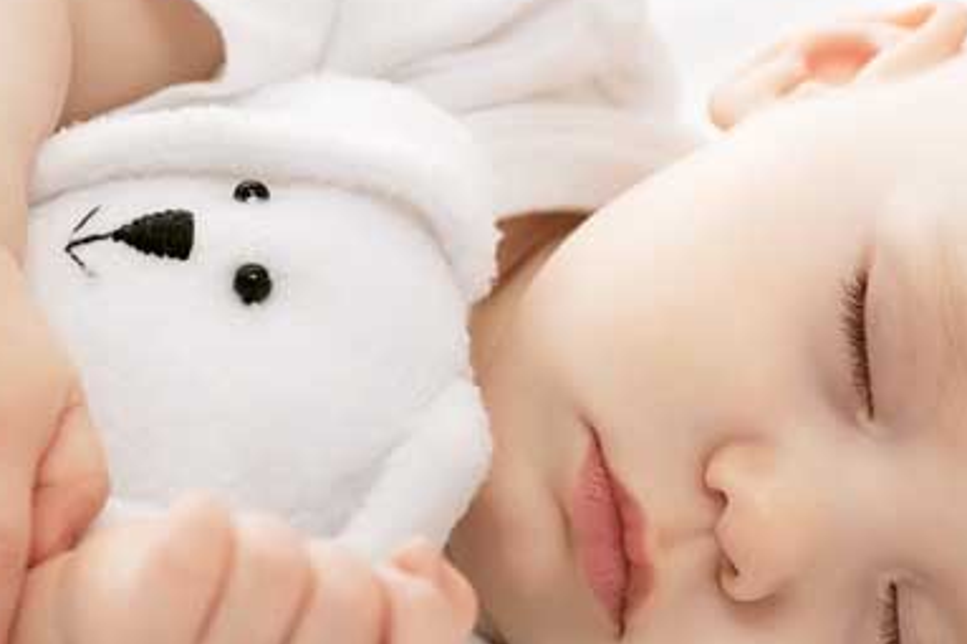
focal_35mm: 418
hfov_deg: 4.9
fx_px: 11223
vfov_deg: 3.3
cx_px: 492
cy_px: 270
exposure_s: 1/125
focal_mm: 200
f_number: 5
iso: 320
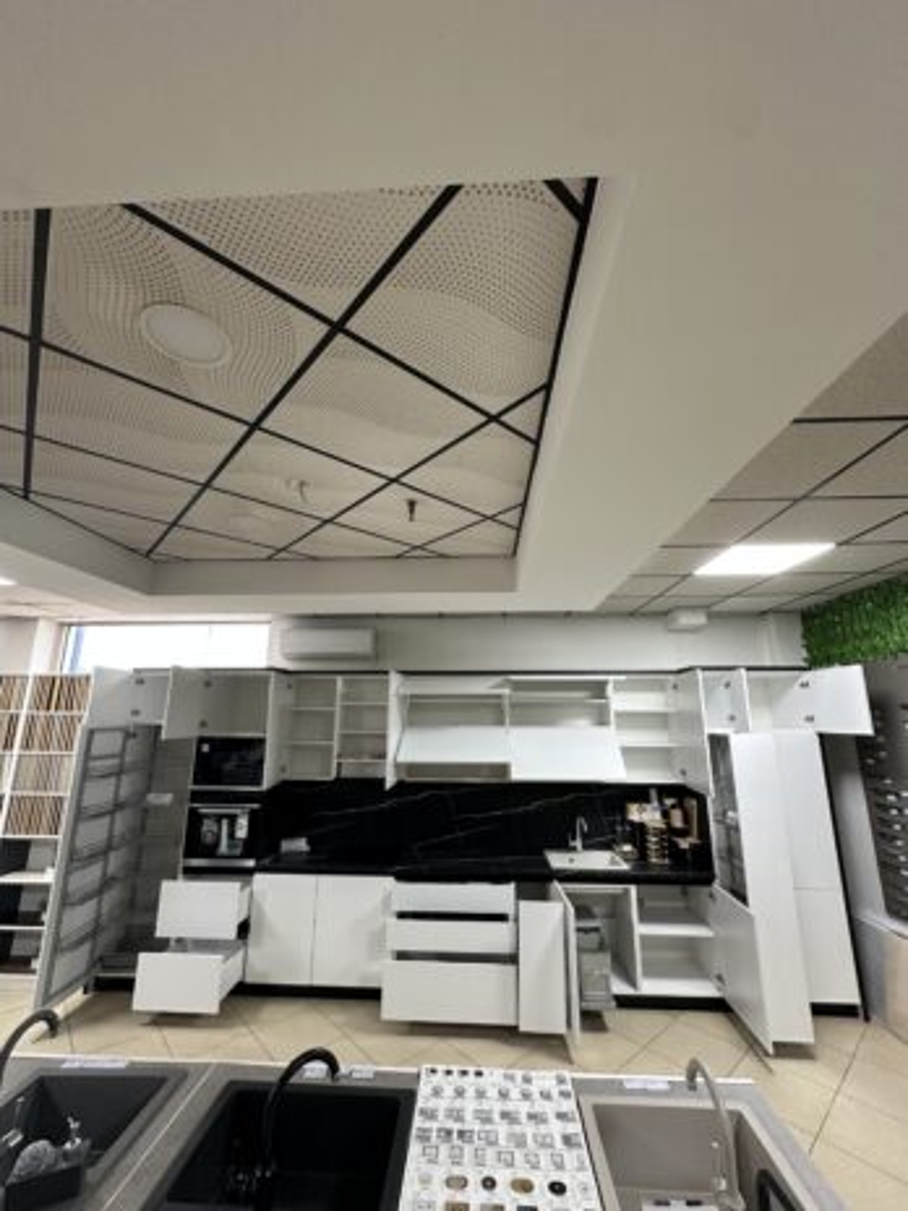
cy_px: 606
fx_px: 490
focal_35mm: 14
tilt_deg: +13.1
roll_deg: -0.2
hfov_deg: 85.7
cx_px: 454
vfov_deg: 102.1
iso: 160
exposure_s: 1/50
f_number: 2.2
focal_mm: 2.22
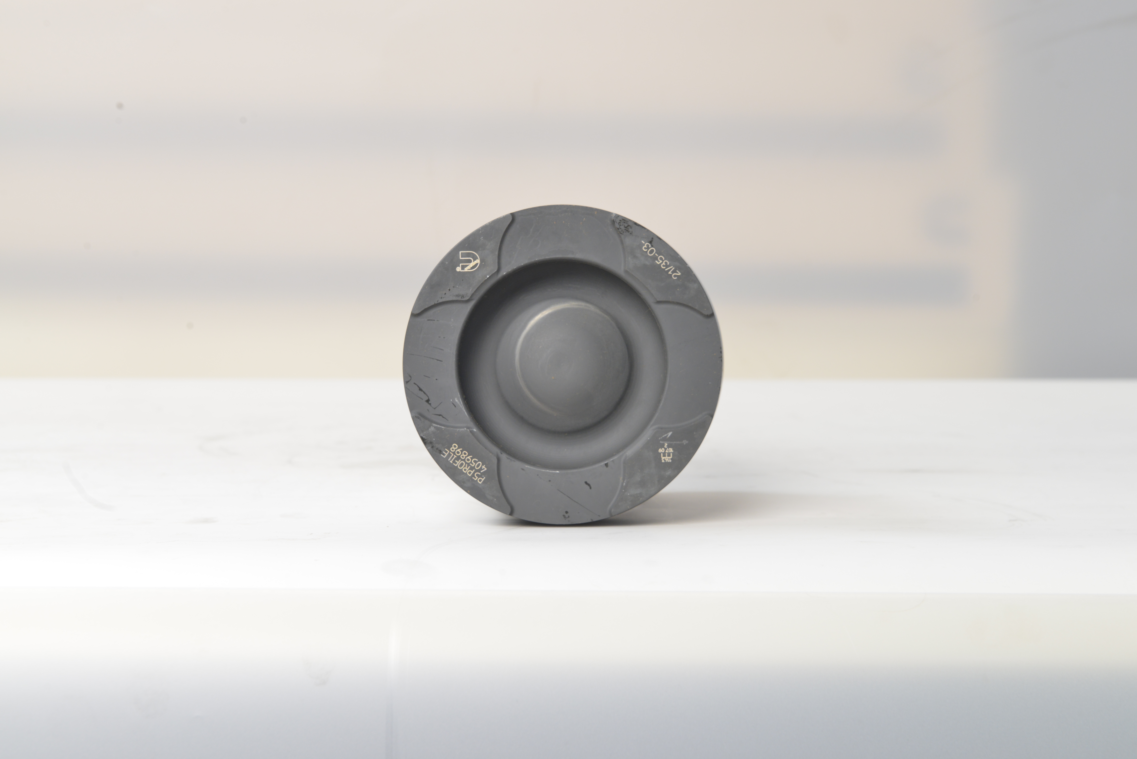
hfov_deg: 28.8
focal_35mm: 70
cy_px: 380
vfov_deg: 19.5
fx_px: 2211
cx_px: 568
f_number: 13
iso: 800
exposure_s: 1/20
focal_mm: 70
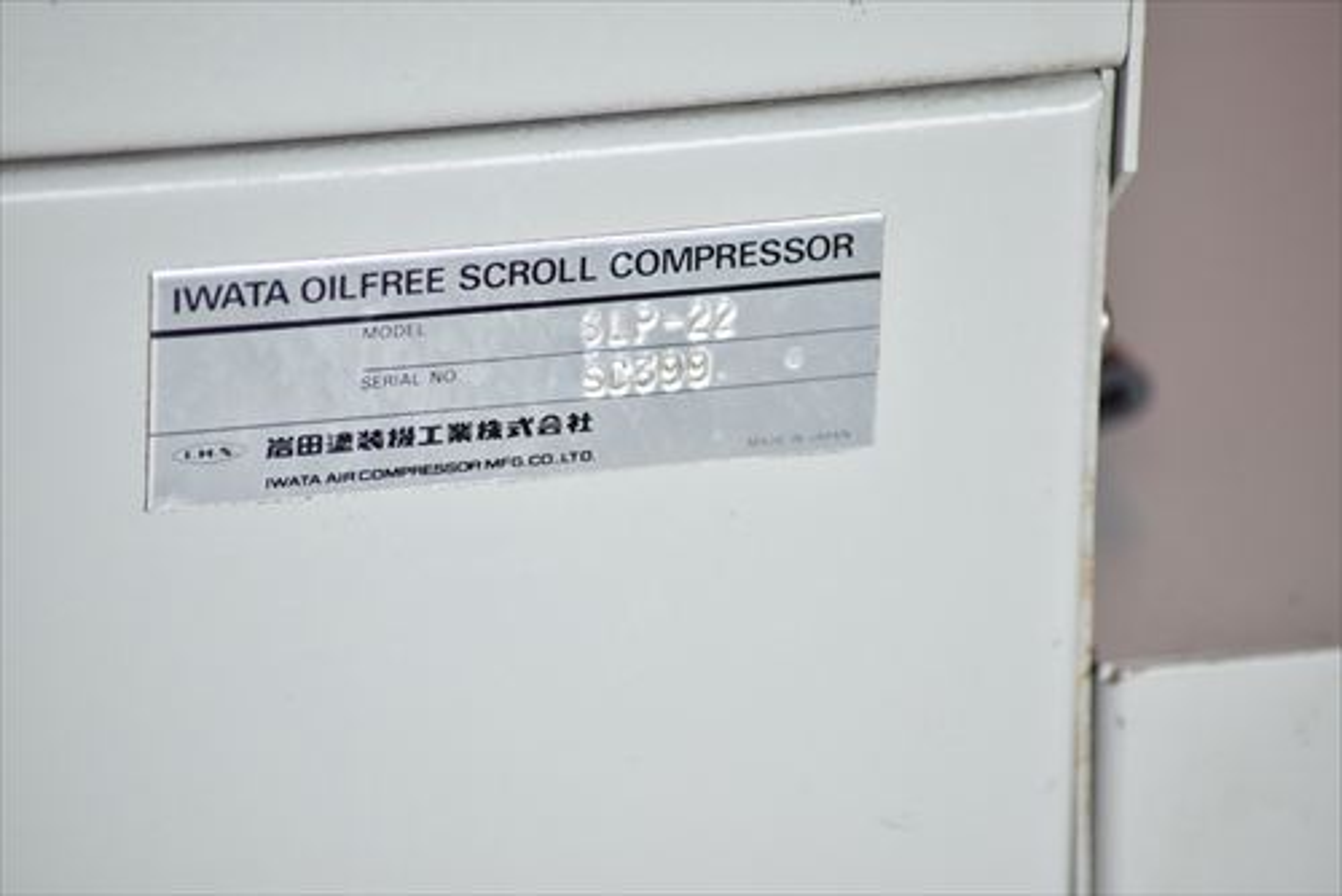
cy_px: 448
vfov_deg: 3.8
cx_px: 671
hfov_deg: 5.7
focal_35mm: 360
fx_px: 13427
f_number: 6.3
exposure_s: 1/320
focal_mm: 240
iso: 1250
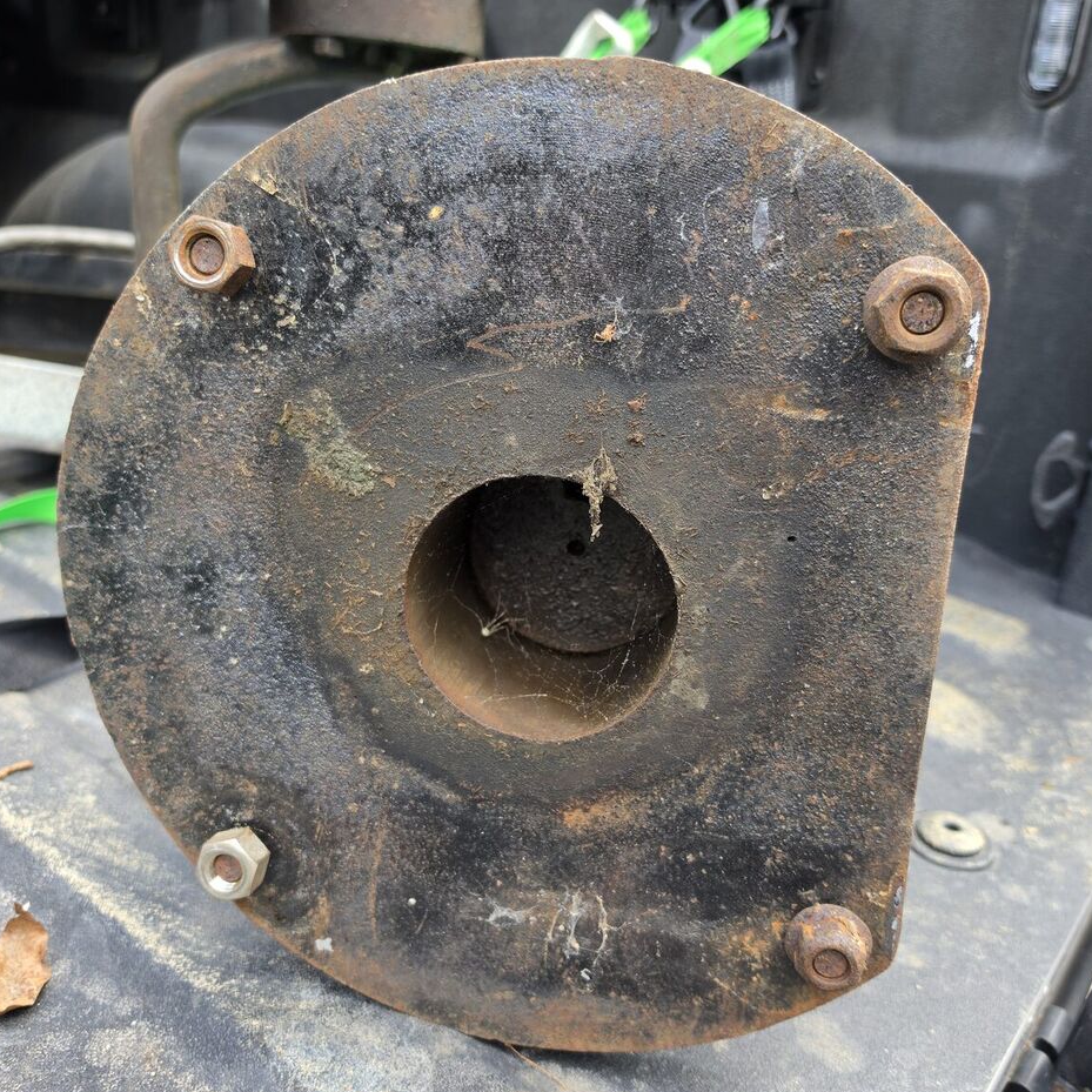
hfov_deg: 57.3
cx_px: 560
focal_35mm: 28
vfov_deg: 57.3
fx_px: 999
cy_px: 545
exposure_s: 1/180
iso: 25
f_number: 1.4
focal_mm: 6.5
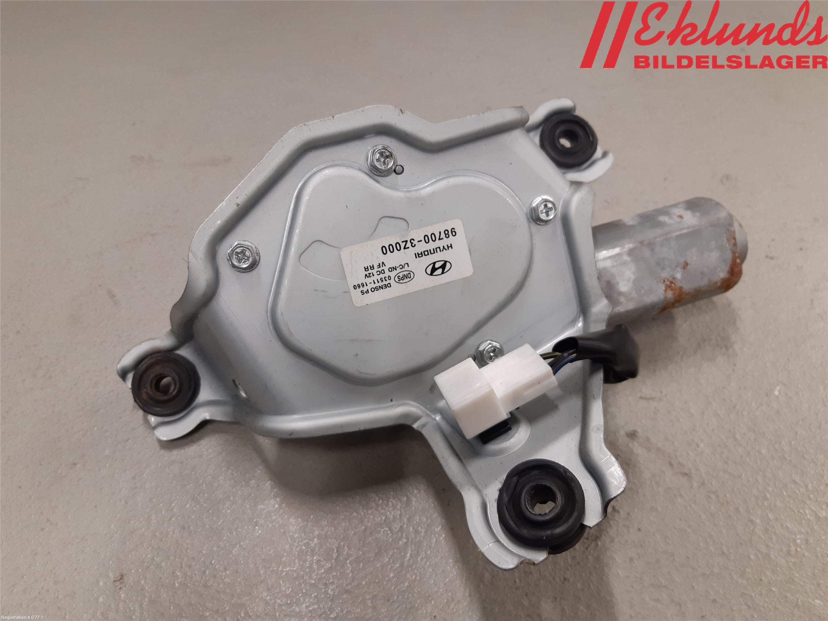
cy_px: 310
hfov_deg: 67.3
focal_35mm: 26
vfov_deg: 53.1
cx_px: 414
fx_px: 622
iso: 100
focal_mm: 3.93
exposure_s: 1/50
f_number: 1.7
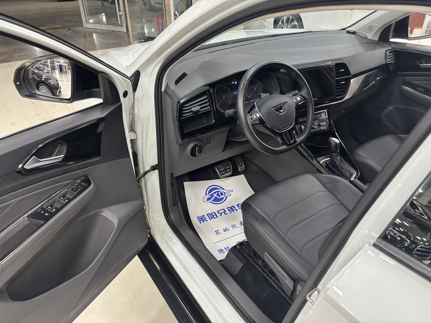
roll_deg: -0.3
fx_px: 324
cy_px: 162
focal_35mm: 26
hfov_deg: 67.3
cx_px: 216
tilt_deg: -30.9
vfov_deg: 53.1
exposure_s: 1/50
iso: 250
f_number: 1.6
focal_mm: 5.96
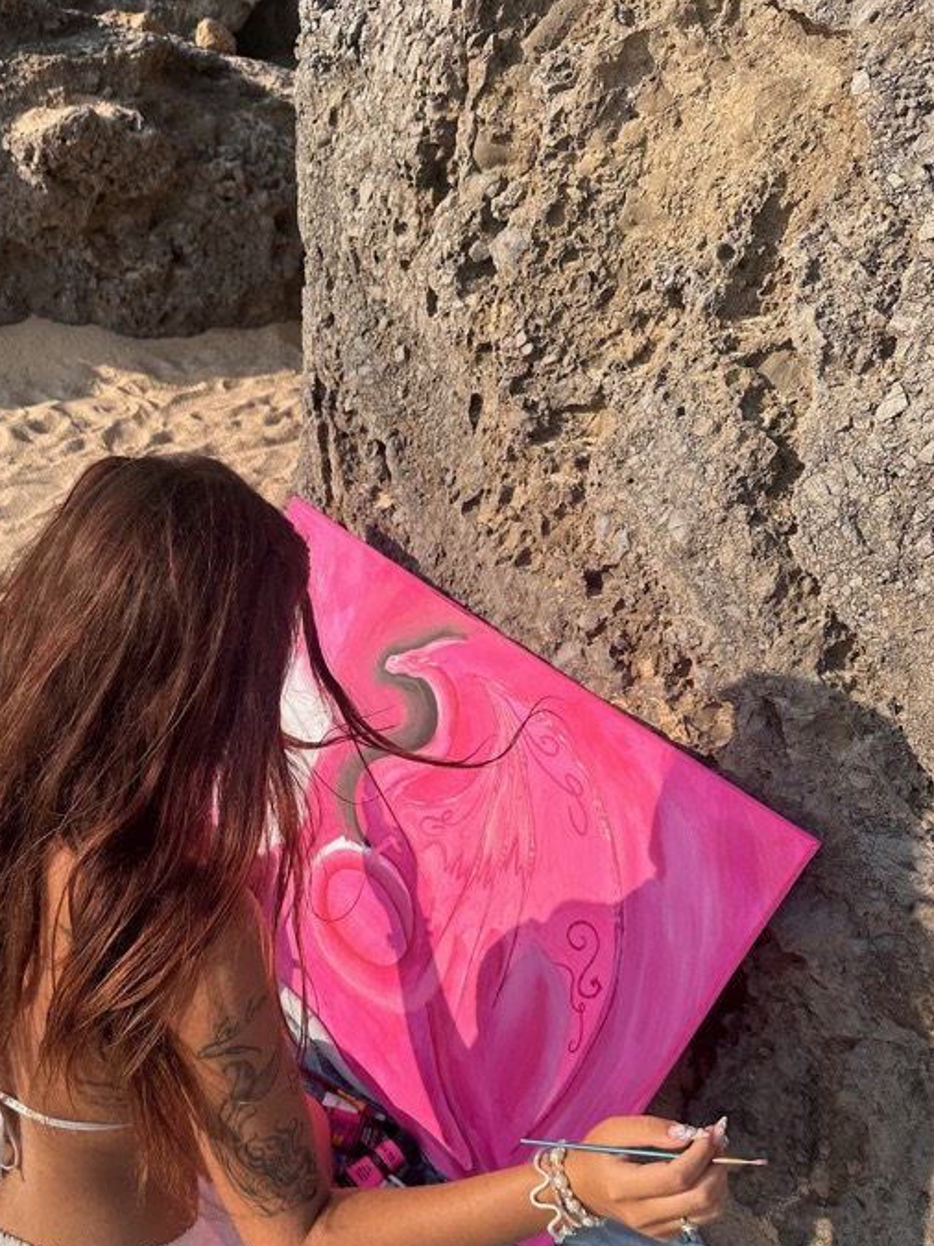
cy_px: 755
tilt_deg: -35.4
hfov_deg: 43.7
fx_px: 1152
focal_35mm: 32
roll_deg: -4.3
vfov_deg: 56.3
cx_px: 331
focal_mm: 6.86
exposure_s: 1/2809
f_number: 1.78
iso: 80
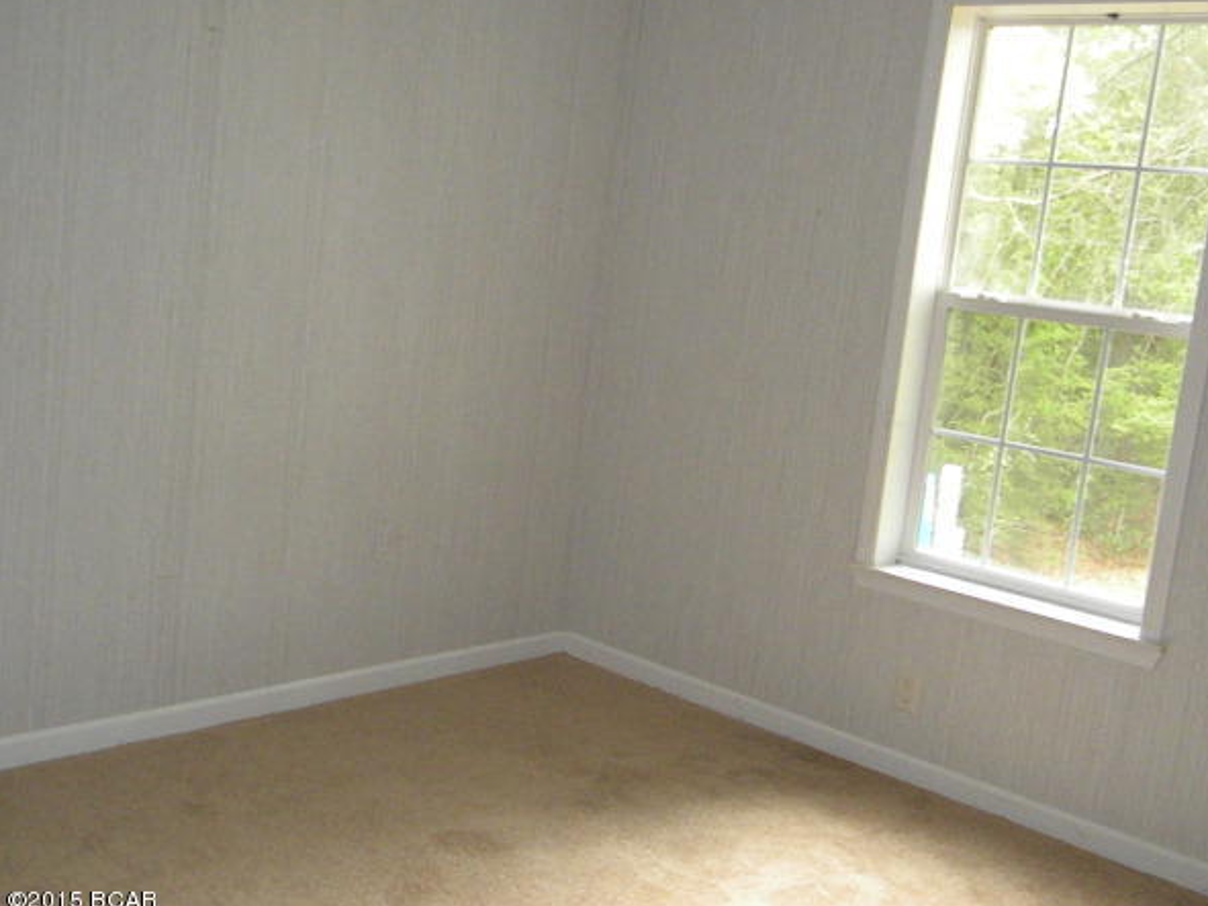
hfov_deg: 47.8
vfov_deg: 36.8
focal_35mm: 39
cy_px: 450
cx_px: 650
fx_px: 1361
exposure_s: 1/57.7
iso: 872
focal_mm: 6.4
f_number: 3.7
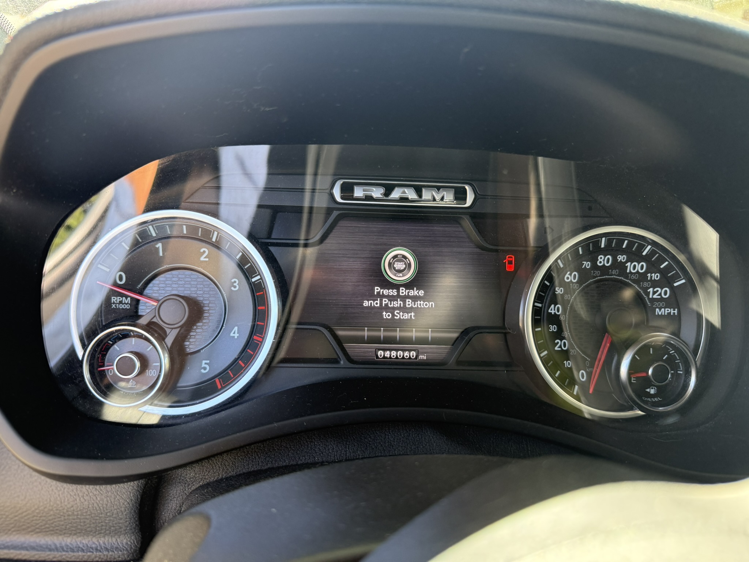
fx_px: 519
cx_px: 374
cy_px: 281
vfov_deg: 56.8
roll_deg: -1.5
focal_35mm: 24
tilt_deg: -21.6
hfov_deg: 71.6
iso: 200
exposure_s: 1/121
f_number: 1.78
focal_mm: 6.76
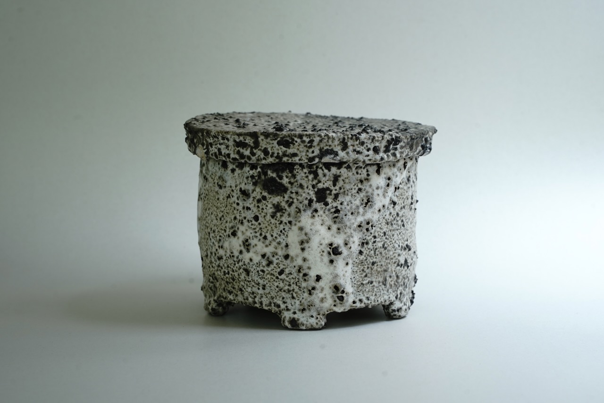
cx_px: 302
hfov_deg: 27.0
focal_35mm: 75
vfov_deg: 18.2
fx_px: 1259
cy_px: 202
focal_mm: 75
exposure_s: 1/3
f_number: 10
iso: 250
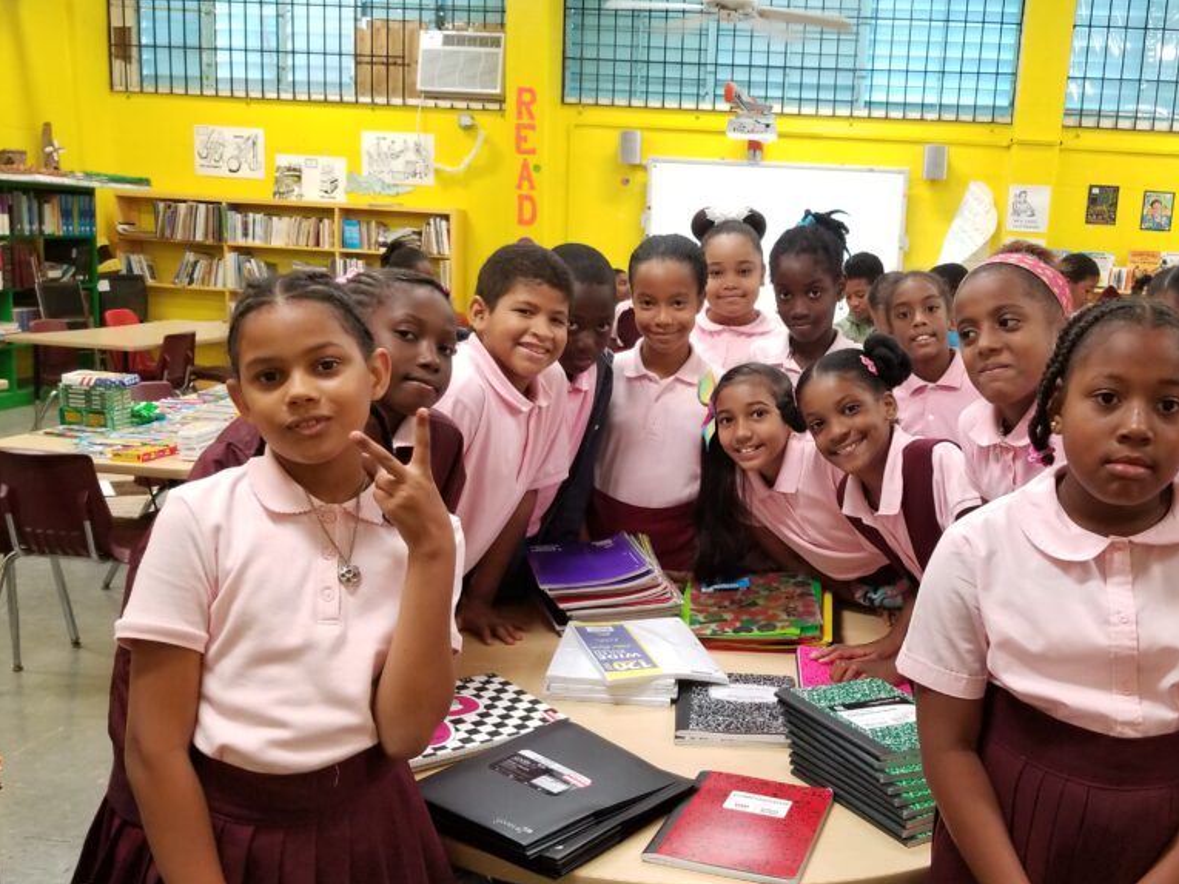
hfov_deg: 53.1
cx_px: 768
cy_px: 502
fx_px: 1158
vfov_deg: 41.7
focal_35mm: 34
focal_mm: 4.25
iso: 200
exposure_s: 1/30
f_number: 1.7
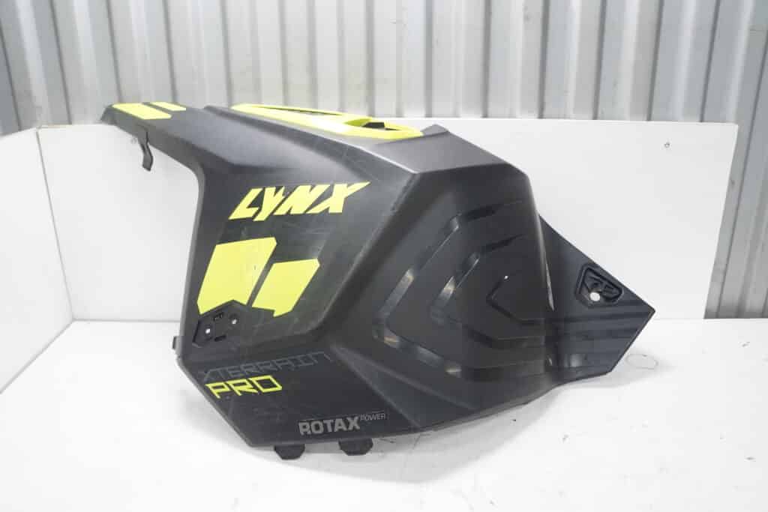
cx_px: 384
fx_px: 576
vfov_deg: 47.9
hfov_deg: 67.4
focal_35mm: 27
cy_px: 256
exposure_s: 1/60
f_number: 4.5
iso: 640
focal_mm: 18
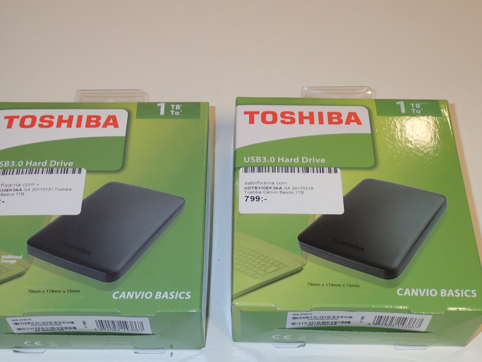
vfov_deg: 29.7
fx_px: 682
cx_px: 220
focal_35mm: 49
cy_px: 202
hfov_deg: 38.9
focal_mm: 7.34
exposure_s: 1/40
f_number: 2.8
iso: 200
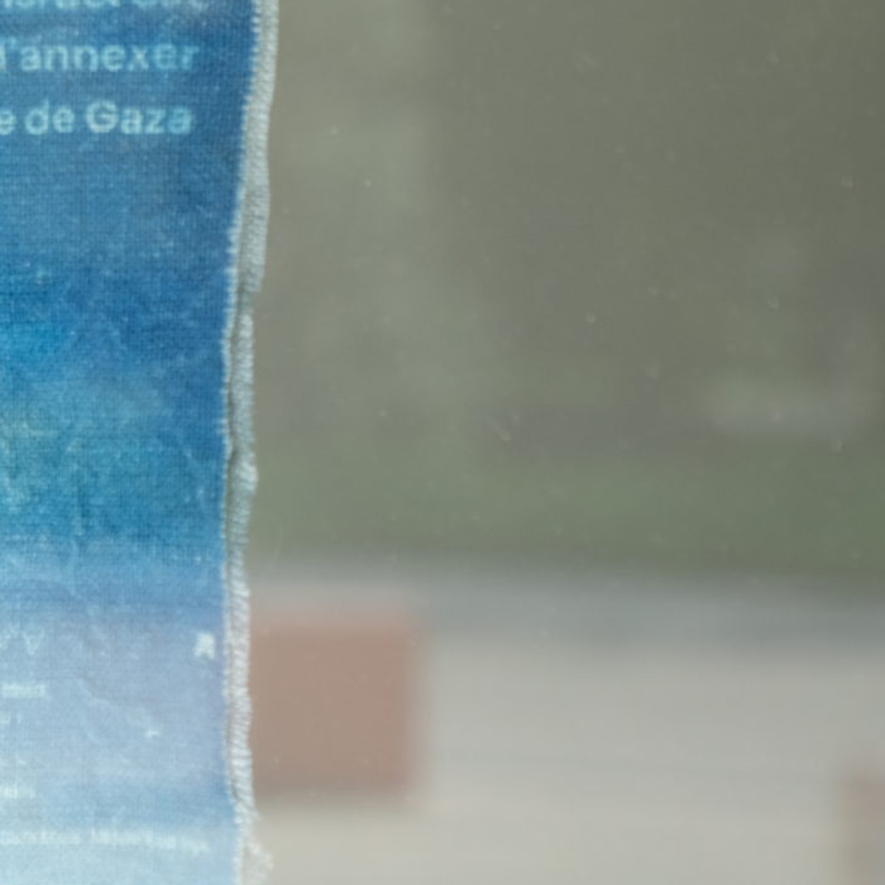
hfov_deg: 8.3
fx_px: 5843
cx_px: -731
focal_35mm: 202
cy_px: 241
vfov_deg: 8.7
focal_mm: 43.2
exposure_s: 1/125
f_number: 5.6
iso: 250
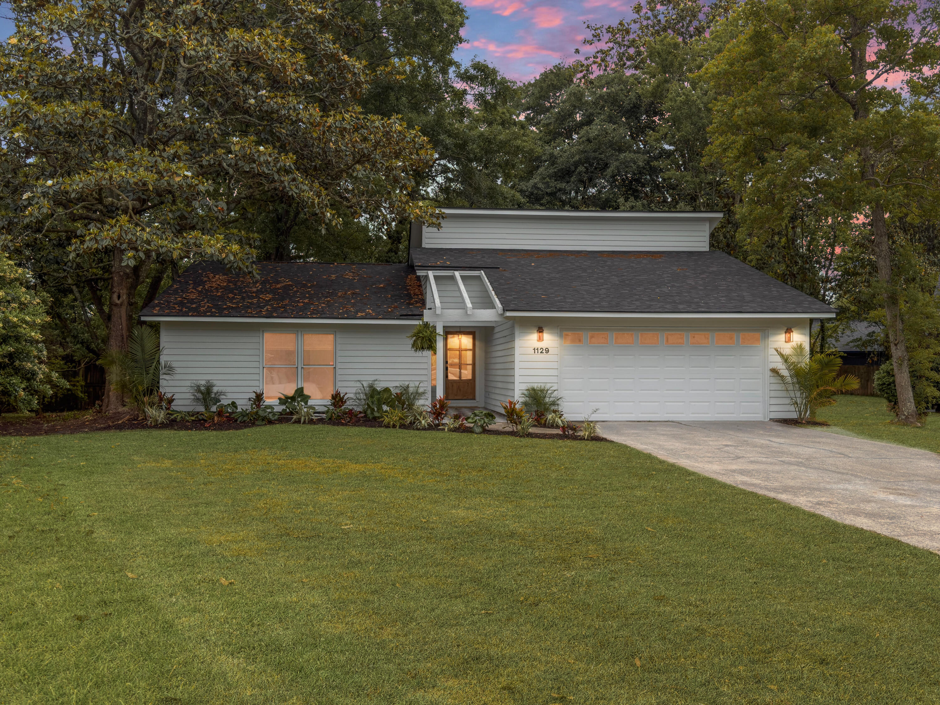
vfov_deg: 42.9
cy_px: 352
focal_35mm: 33
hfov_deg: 55.4
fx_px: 896
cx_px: 470
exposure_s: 1/1800
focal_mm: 6.76
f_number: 1.8
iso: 80
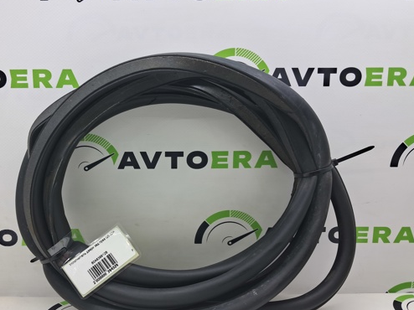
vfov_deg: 40.6
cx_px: 153
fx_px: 418
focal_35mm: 35
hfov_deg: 52.1
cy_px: 176
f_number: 1.8
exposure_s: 1/50
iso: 50
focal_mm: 4
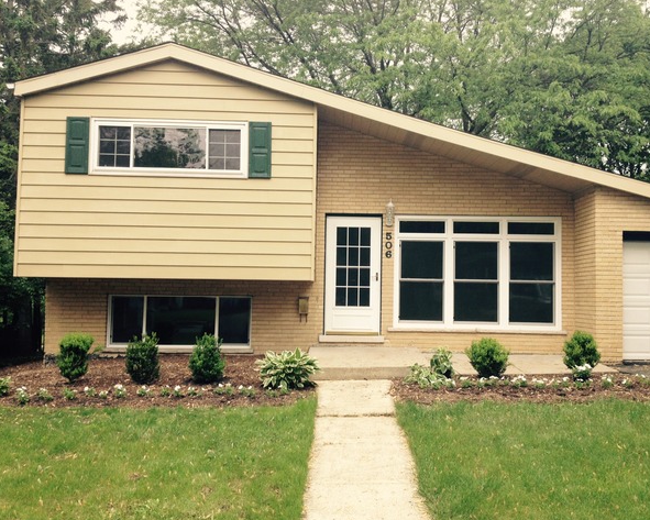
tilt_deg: +4.0
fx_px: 712
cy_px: 259
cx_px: 346
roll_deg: -2.5
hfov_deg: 49.0
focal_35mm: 37
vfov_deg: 40.1
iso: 50
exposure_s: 1/332
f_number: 2.4
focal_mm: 4.28
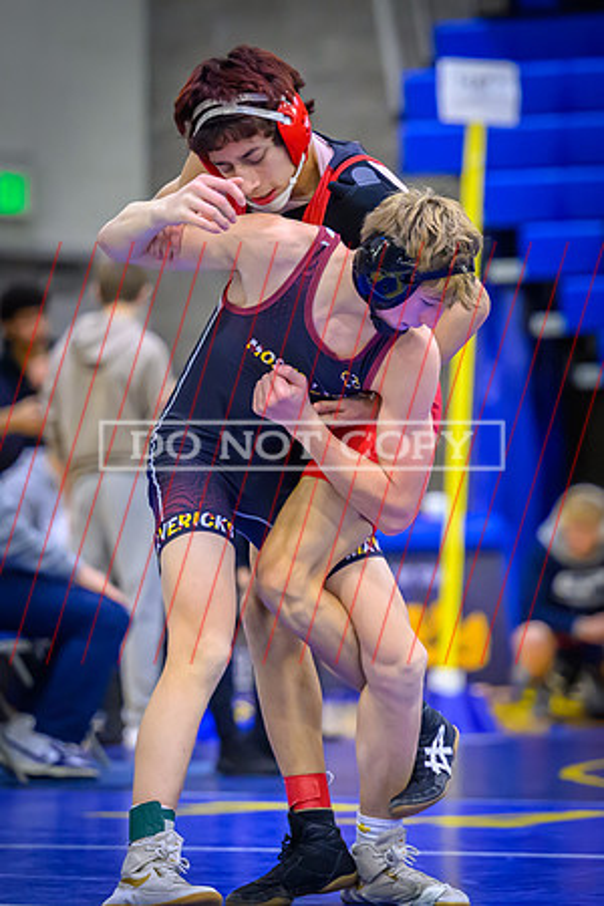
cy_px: 414
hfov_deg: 5.6
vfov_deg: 8.4
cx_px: 369
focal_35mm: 246
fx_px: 6202
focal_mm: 150
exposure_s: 1/640
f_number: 2.8
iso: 6400
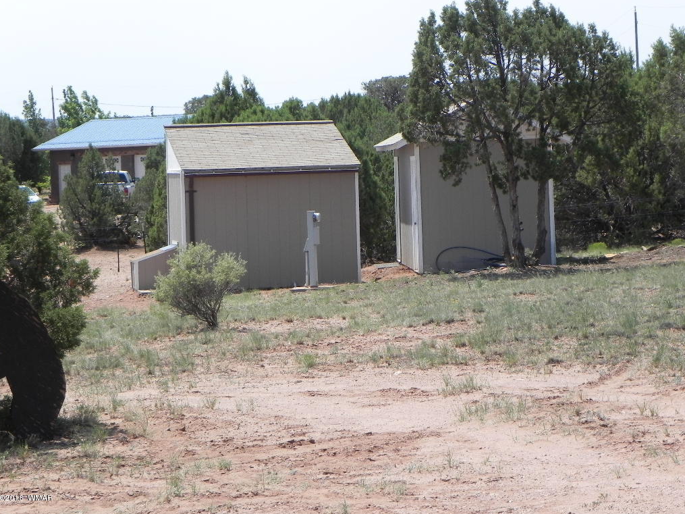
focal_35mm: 118
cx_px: 340
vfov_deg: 12.6
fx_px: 2335
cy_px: 257
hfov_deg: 16.7
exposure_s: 1/340
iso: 160
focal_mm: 20.8
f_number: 7.1
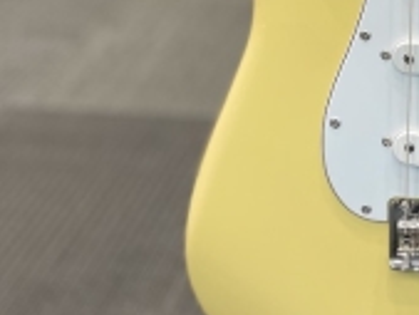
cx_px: 474
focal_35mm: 80
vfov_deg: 18.1
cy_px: 15
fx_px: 969
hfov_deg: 22.8
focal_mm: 4.2
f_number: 1.6
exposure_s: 1/120
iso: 64
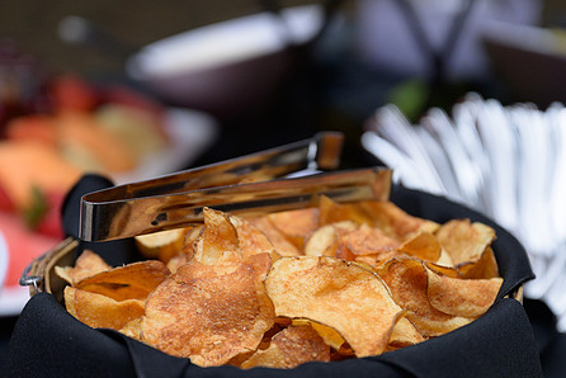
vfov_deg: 15.0
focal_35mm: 91
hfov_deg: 22.4
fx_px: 1432
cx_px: 278
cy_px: 218
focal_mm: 70
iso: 640
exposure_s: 1/160
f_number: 2.8
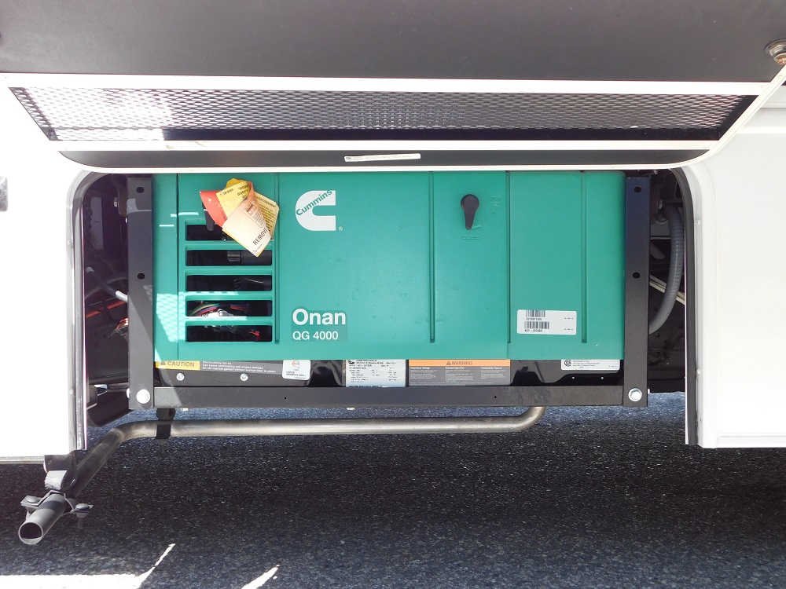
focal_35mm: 36
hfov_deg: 51.4
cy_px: 294
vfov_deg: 39.7
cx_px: 393
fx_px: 817
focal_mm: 6.3
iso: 125
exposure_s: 1/200
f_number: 3.5
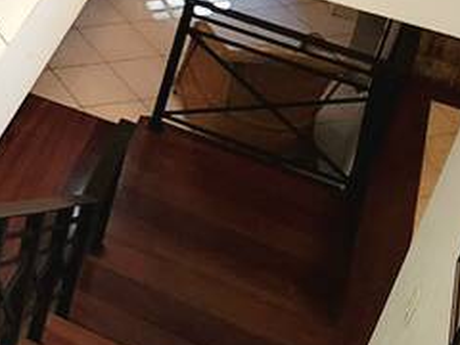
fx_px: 1037
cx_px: -347
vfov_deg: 17.5
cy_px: -128
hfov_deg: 19.4
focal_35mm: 78
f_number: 2.2
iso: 80
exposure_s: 1/60.2
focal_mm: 2.2
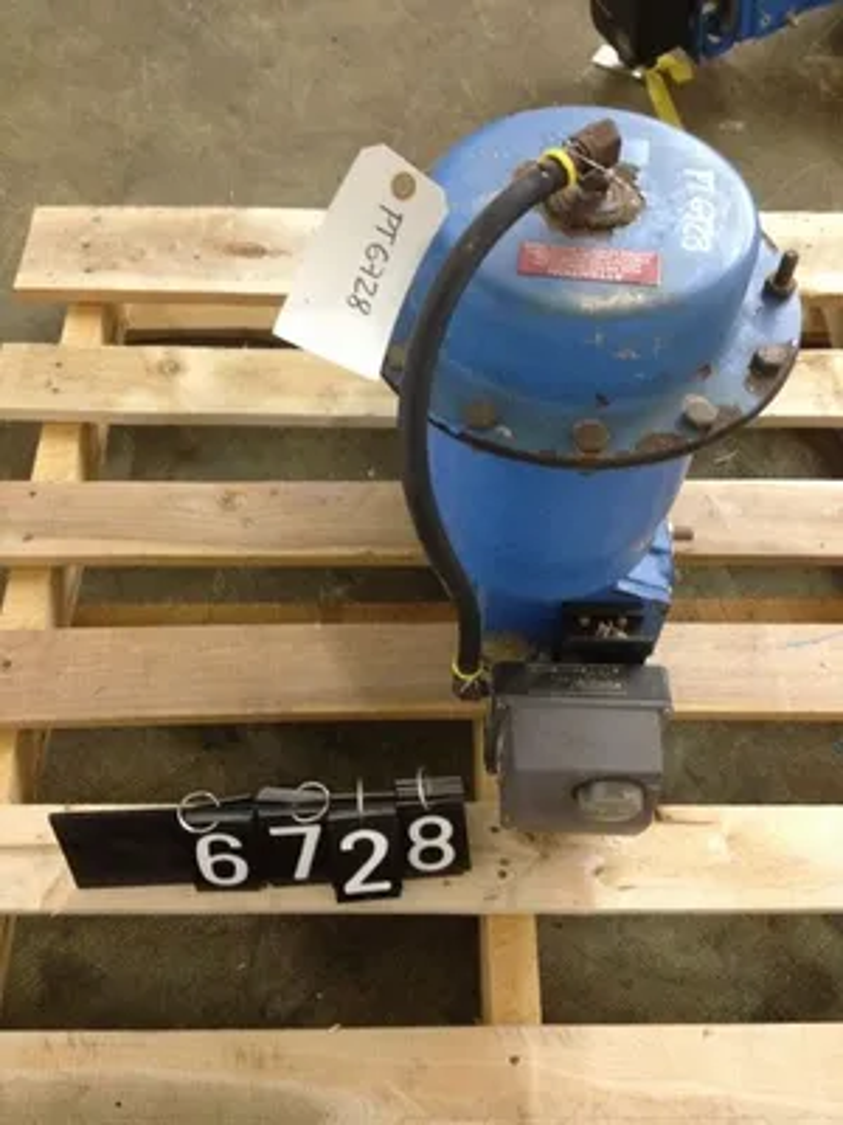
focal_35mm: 35
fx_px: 1136
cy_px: 562
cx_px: 422
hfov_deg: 40.7
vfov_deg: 52.6
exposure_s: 1/20
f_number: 2.4
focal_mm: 4.28
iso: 400
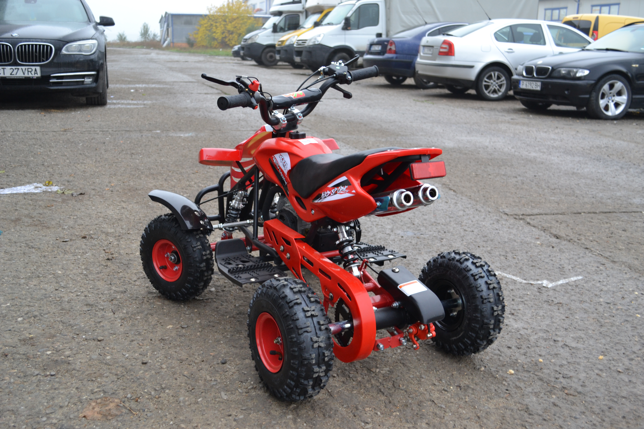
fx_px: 644
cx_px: 322
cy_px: 214
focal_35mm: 36
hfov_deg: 53.1
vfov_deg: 36.9
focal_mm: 24
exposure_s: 1/125
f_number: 5.6
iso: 400
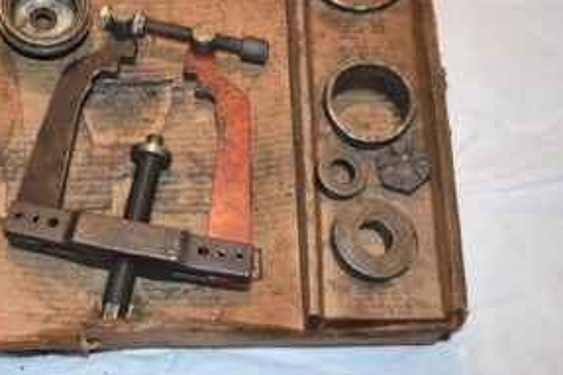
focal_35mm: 54
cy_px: 119
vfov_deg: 24.9
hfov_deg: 36.1
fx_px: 844
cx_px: 147
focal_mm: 24
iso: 1250
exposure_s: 1/80
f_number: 4
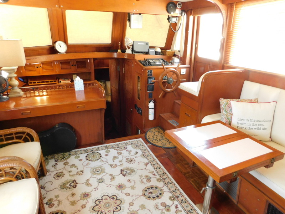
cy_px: 107
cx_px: 142
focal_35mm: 23
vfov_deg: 58.9
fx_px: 189
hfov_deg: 73.9
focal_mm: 4
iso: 400
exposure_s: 1/15
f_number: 3
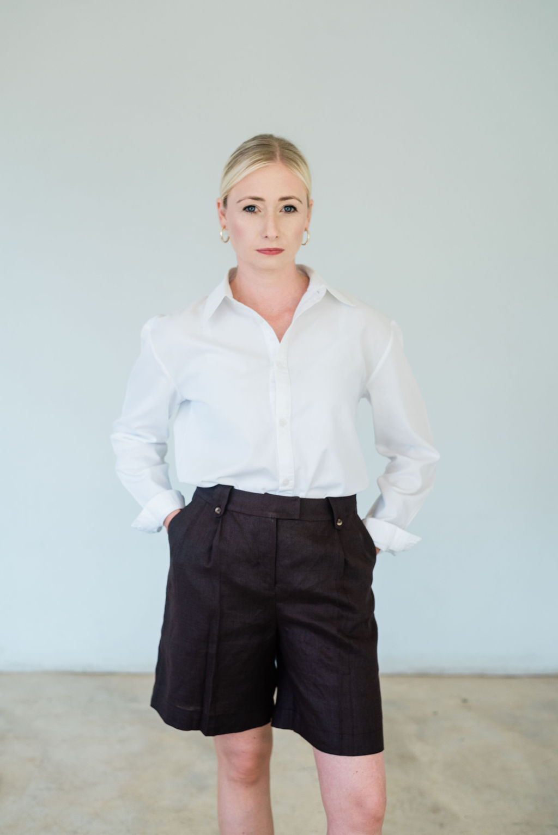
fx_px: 1161
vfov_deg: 39.6
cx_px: 279
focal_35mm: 50
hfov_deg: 27.0
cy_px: 418
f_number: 3.5
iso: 500
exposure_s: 1/400
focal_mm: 50
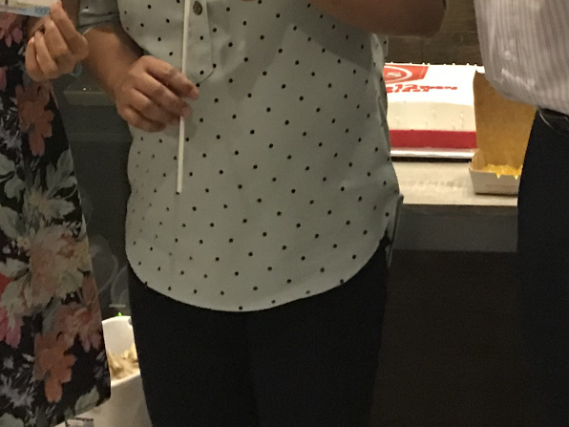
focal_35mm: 94
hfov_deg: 20.9
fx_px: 1545
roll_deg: +4.4
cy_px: -227
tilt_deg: -0.9
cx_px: 287
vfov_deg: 14.6
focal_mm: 3.99
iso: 100
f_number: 1.8
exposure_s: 1/5
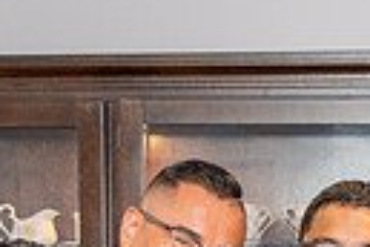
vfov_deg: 6.5
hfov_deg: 10.5
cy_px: 680
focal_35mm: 195
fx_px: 2004
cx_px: 272
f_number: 4
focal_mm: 24
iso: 640
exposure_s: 1/160
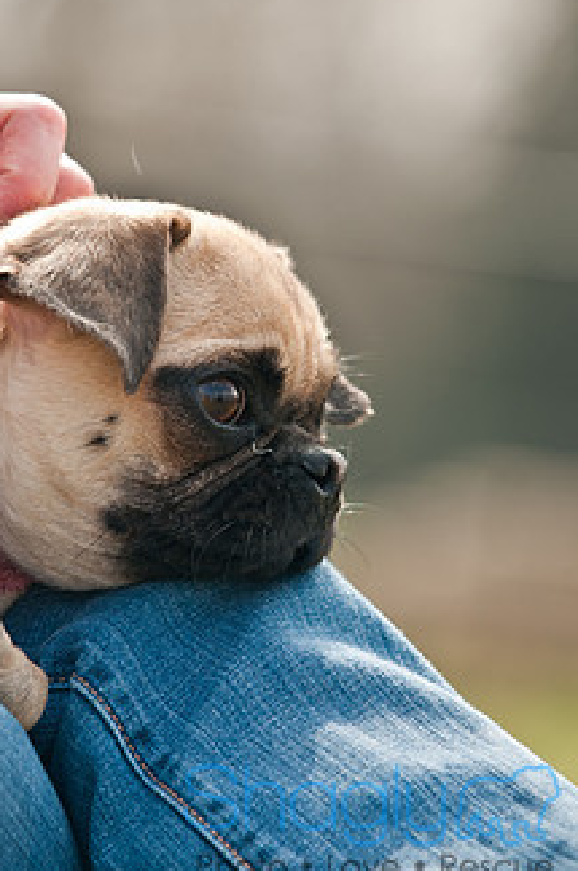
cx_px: 206
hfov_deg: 4.2
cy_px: 328
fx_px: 7796
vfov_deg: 6.4
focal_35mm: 323
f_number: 5
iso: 200
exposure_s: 1/320
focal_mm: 155
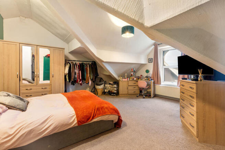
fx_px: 100
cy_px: 75
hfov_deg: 96.7
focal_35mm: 16
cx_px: 112
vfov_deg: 73.8
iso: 250
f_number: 9
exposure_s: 2.5
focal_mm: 16
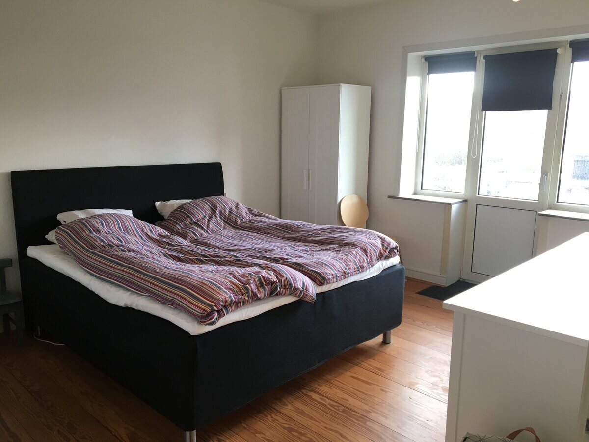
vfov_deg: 48.2
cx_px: 294
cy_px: 221
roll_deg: -0.8
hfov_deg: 61.7
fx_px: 493
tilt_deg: -9.9
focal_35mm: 29
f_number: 2.2
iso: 64
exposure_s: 1/33
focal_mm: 4.15
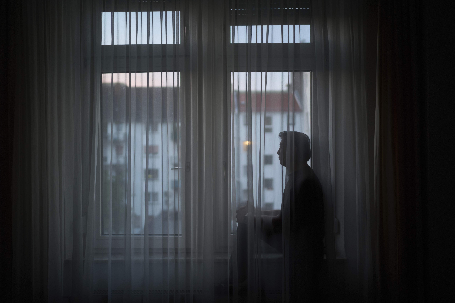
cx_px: 228
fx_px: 442
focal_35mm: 35
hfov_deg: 54.4
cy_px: 152
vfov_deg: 37.9
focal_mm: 35
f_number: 1.4
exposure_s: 1/125
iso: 320
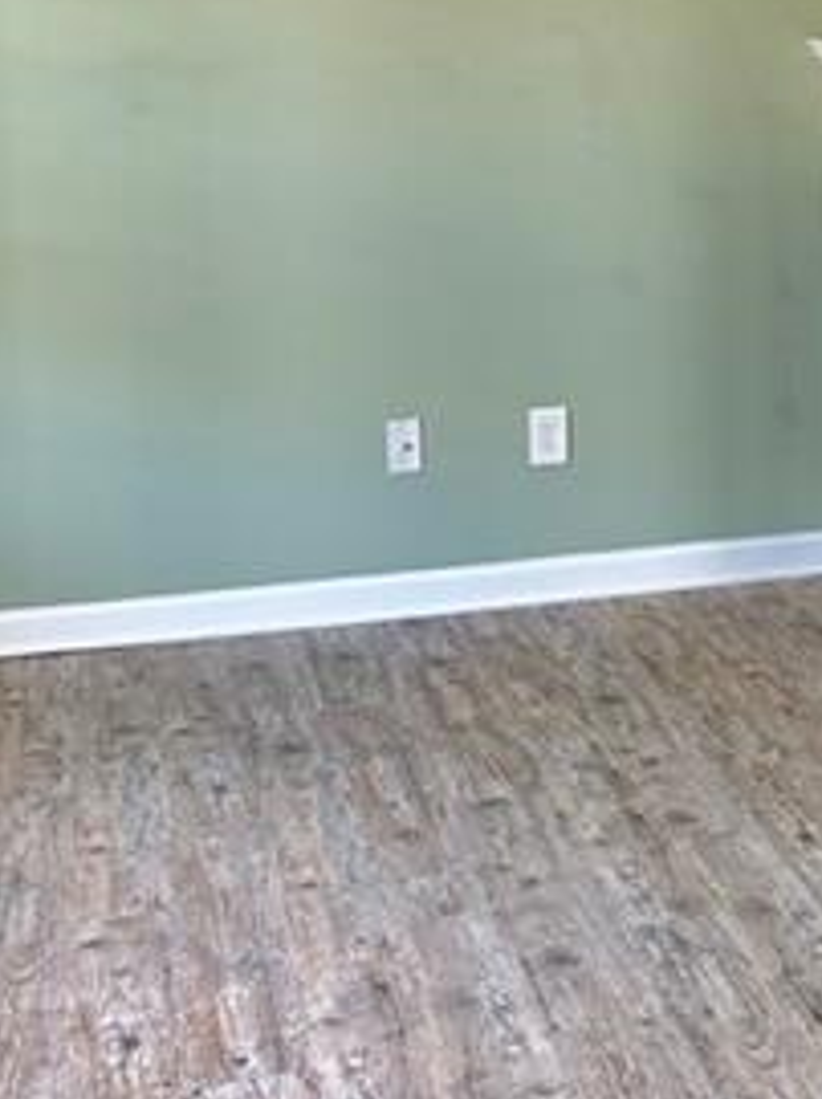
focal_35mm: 74
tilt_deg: -6.1
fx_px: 2347
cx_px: 903
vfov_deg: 25.9
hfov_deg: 19.1
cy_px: 232
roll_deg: +1.0
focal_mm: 5.96
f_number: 1.6
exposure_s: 1/81
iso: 125
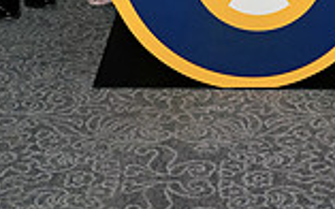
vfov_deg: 9.5
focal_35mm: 126
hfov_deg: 16.5
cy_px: -260
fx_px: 1150
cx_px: 239
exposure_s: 1/125
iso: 400
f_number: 8
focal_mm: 43
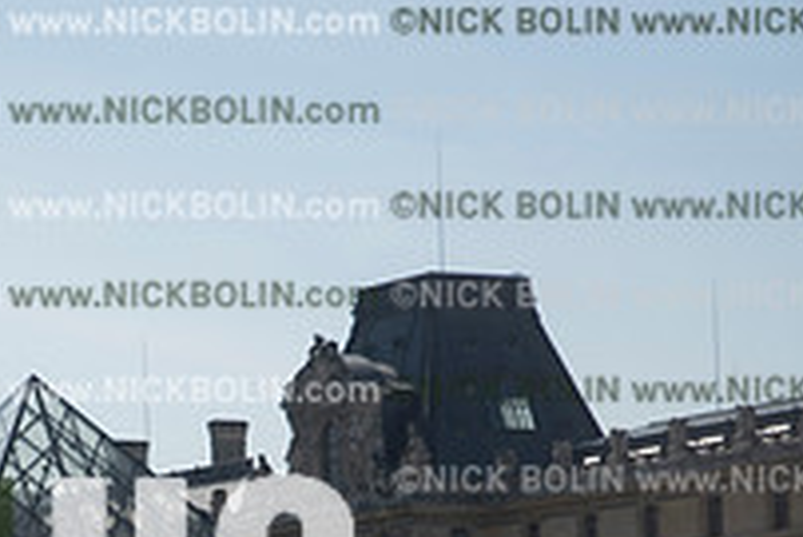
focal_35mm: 172
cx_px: 72
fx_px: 3839
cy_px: 666
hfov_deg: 11.9
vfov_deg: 7.9
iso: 200
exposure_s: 1/2500
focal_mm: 60
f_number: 2.8
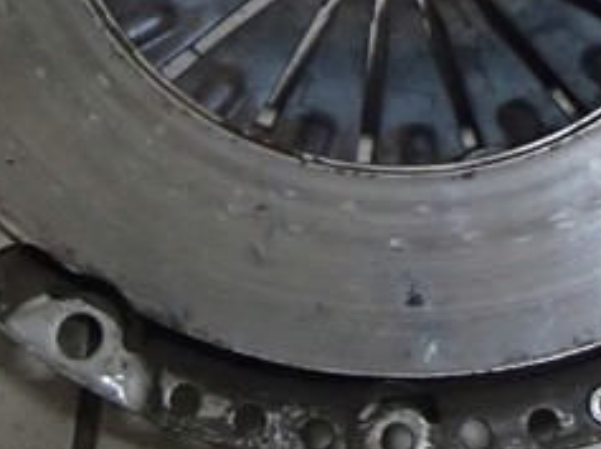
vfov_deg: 14.4
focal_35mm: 100
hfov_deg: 19.7
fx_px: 1734
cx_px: 330
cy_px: -65
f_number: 4.7
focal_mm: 6.64
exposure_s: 1/30
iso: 1600
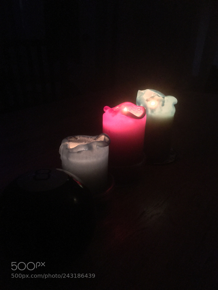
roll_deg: -0.1
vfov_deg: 58.4
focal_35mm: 31
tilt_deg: -22.1
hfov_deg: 45.4
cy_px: 145
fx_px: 260
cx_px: 109
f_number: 2.4
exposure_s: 1/33
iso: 200
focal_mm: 3.3
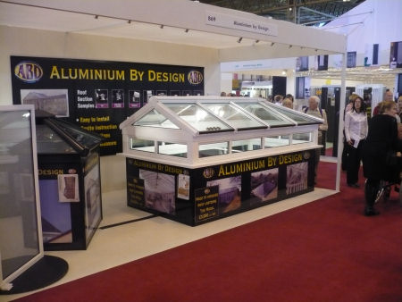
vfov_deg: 40.7
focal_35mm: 35
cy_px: 151
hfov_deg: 52.6
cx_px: 201
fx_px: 407
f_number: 2.8
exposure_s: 1/30
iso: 400
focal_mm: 5.8
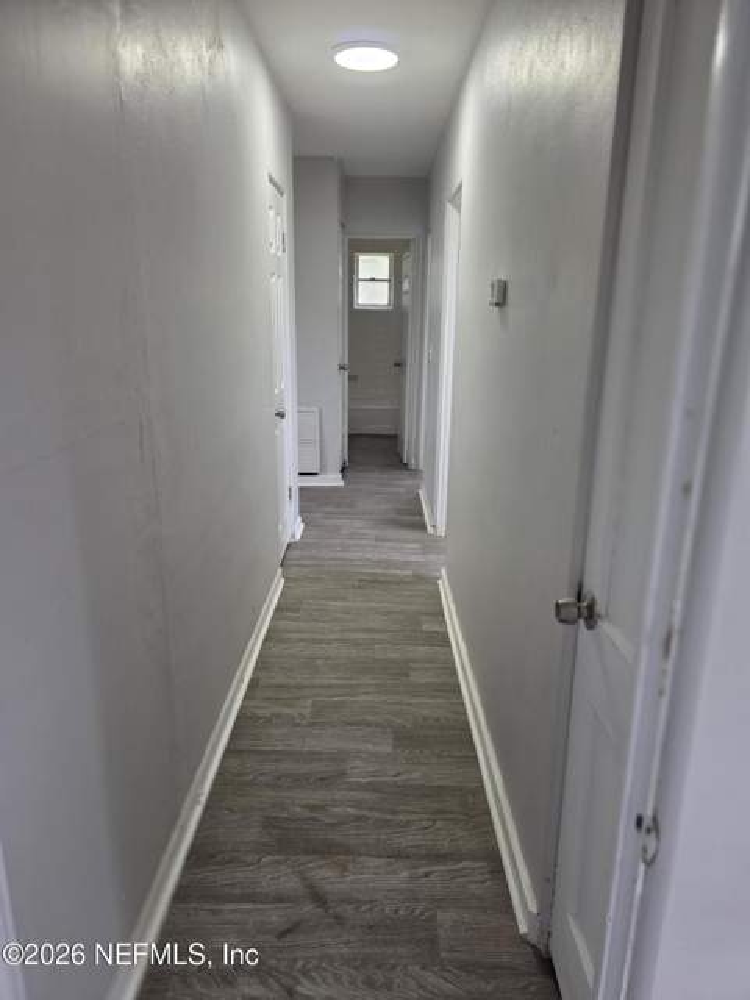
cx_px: 375
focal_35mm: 23
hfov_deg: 58.9
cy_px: 500
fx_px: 664
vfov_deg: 73.9
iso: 200
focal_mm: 6.3
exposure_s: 1/120
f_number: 1.7
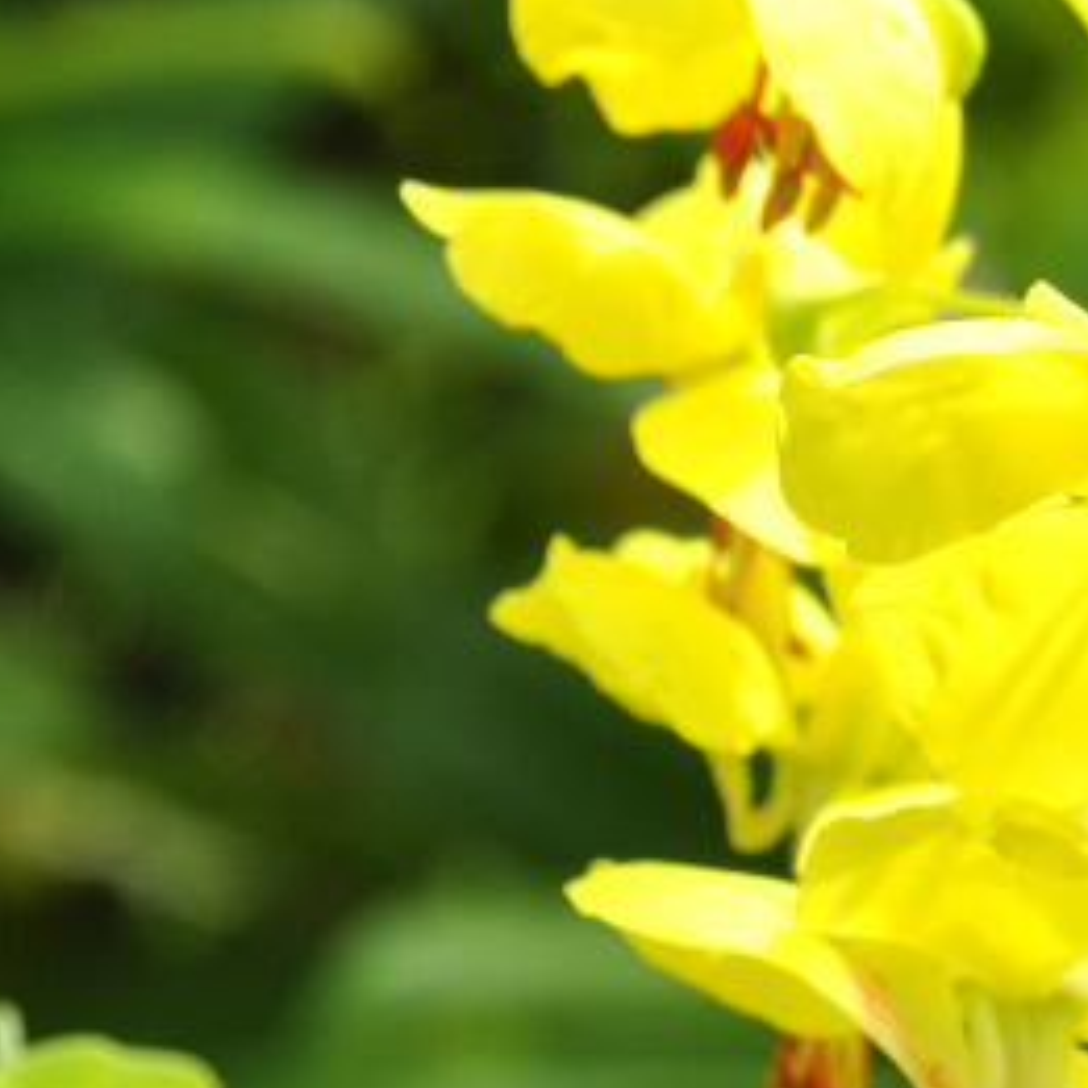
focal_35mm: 230
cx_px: 1730
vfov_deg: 7.6
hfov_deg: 7.5
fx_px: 8179
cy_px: 615
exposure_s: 1/250
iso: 200
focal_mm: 46
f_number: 8
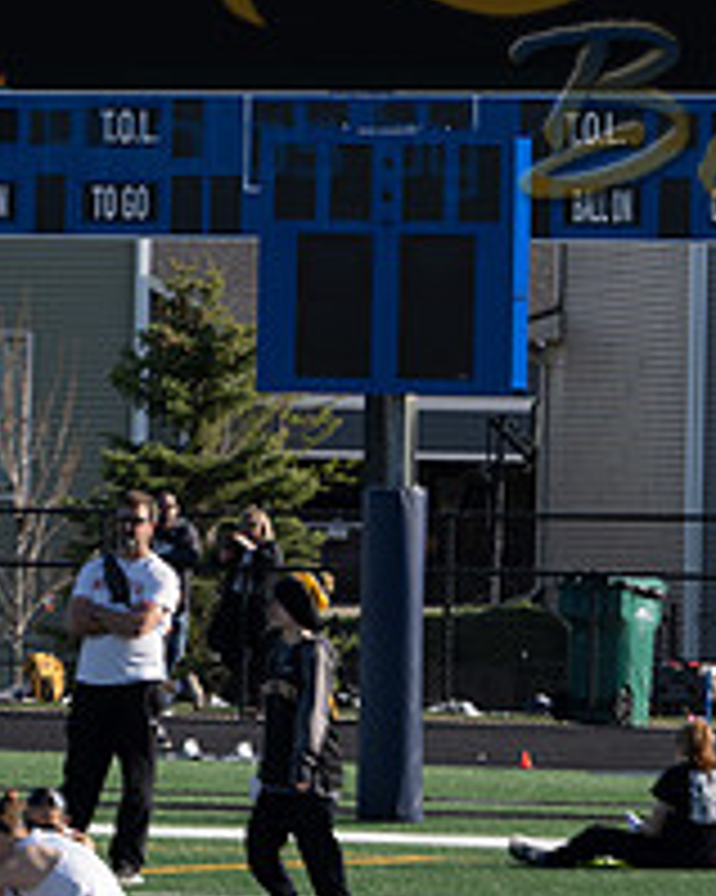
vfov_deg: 4.0
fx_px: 12671
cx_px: 450
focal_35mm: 478
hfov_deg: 3.2
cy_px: -90
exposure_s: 1/1250
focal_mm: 150
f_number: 3.2
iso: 100
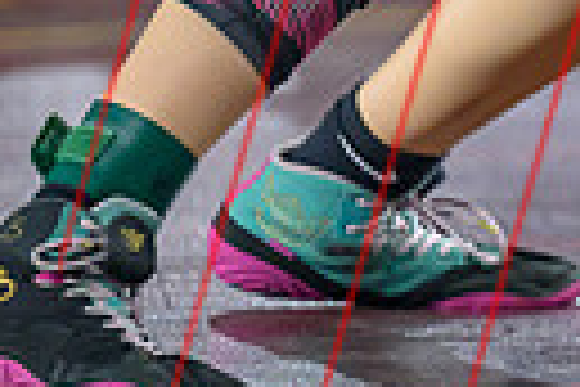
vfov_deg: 1.9
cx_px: 1357
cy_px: -224
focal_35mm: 728
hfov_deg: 2.8
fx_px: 11728
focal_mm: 150
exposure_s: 1/800
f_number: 2.8
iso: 3200
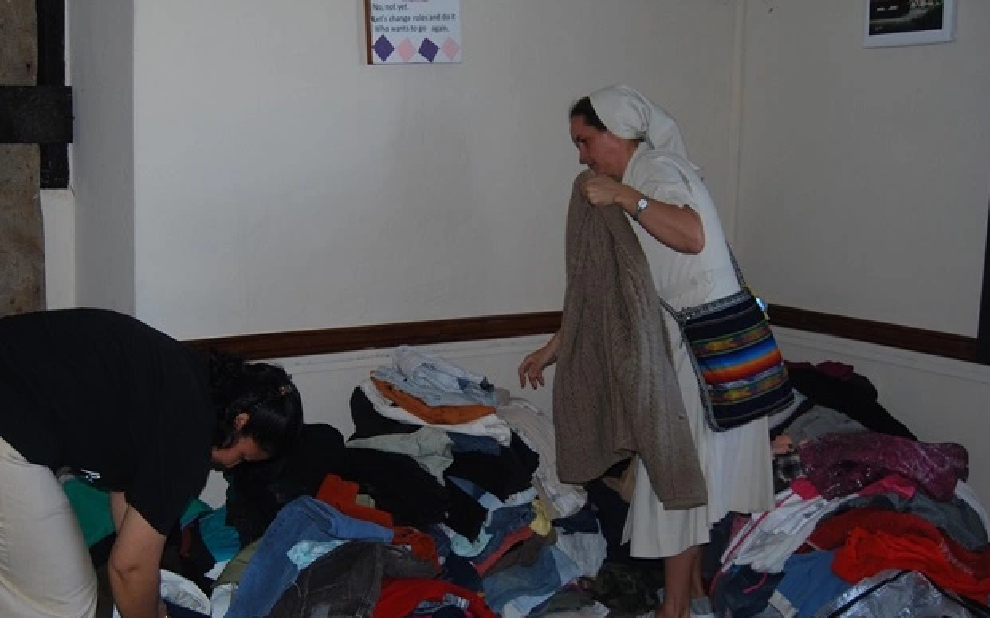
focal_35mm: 48
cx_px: 407
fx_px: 1295
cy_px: 334
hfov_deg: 41.7
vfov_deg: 26.9
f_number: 4.2
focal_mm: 26
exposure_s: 1/60
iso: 200
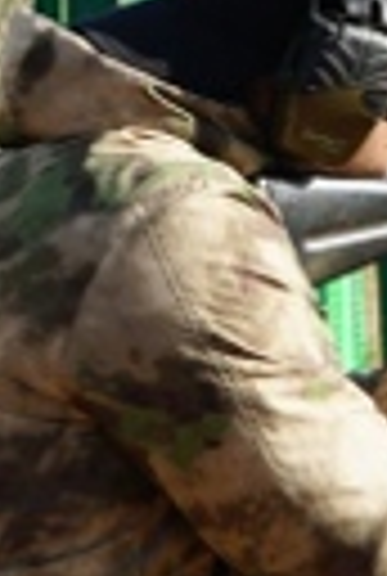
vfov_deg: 7.8
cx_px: 333
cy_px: 495
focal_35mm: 263
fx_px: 4218
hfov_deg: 5.2
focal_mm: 30
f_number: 5
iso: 100
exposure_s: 1/320
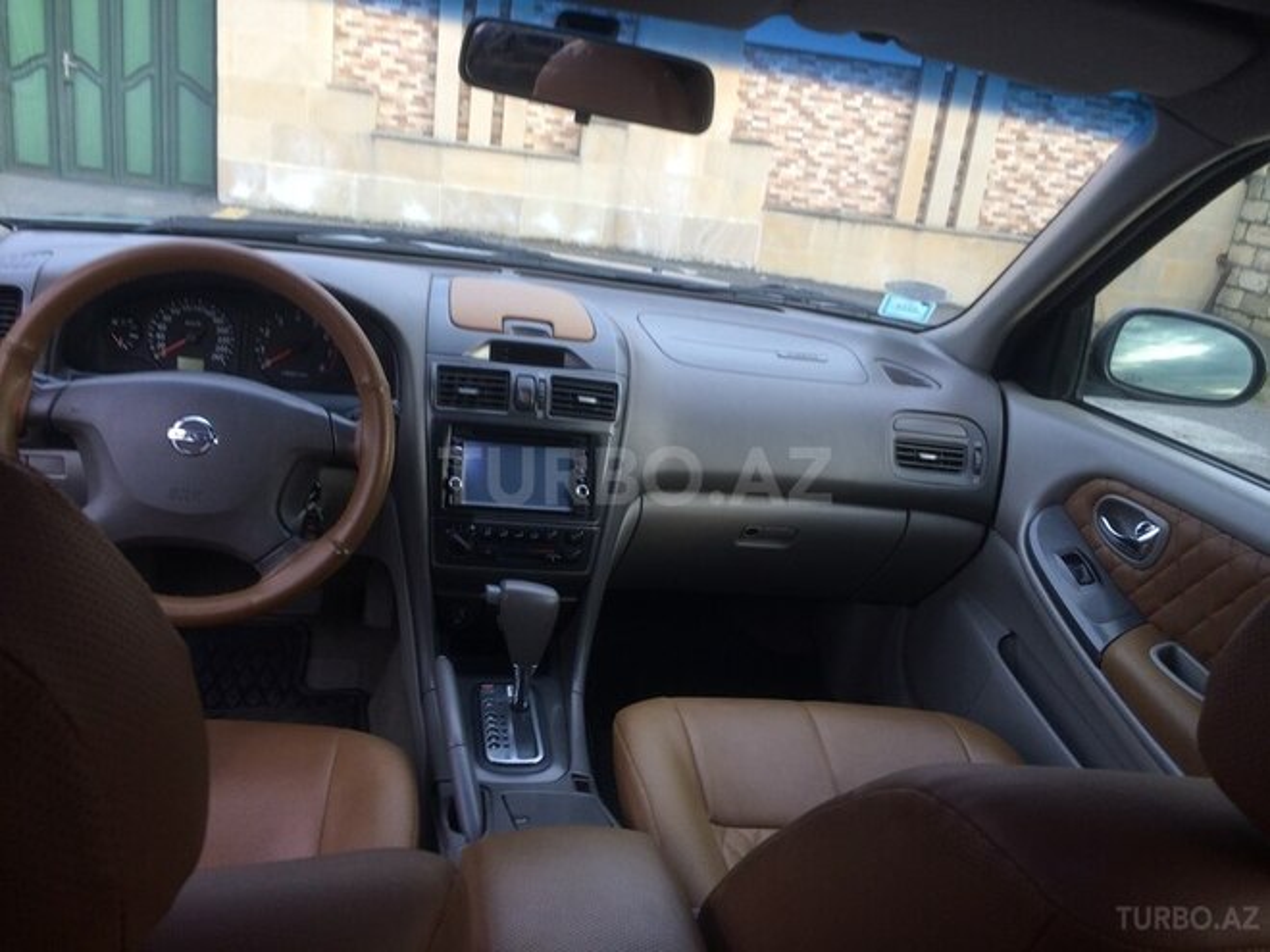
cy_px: 476
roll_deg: -7.6
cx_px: 635
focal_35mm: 29
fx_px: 1064
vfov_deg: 48.2
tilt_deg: -19.6
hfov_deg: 61.7
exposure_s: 1/100
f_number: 2.2
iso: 64
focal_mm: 4.15
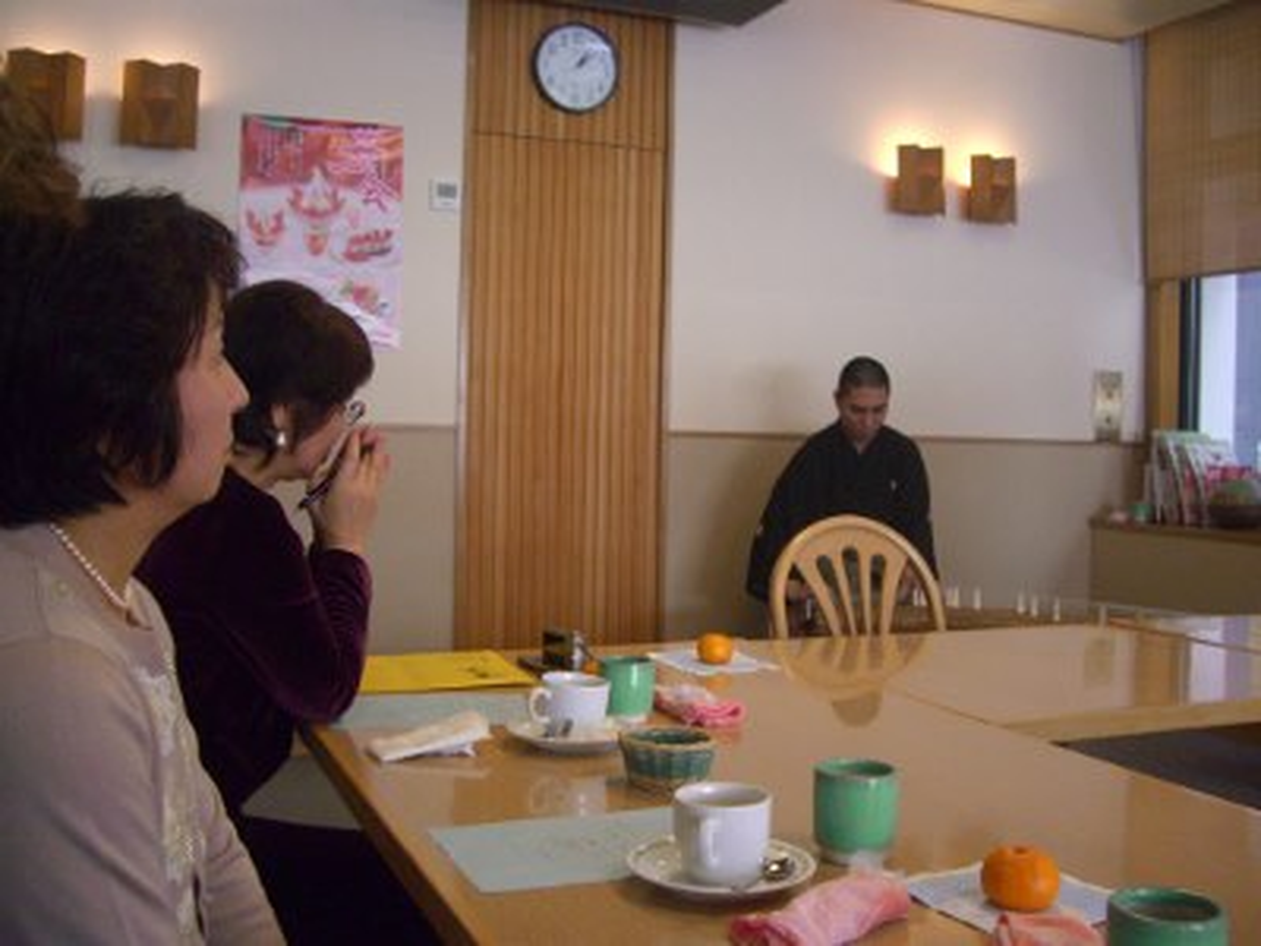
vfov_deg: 37.7
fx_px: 1384
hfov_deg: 49.0
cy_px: 473
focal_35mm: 38
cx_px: 630
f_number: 2.8
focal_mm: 7.9
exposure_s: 1/125
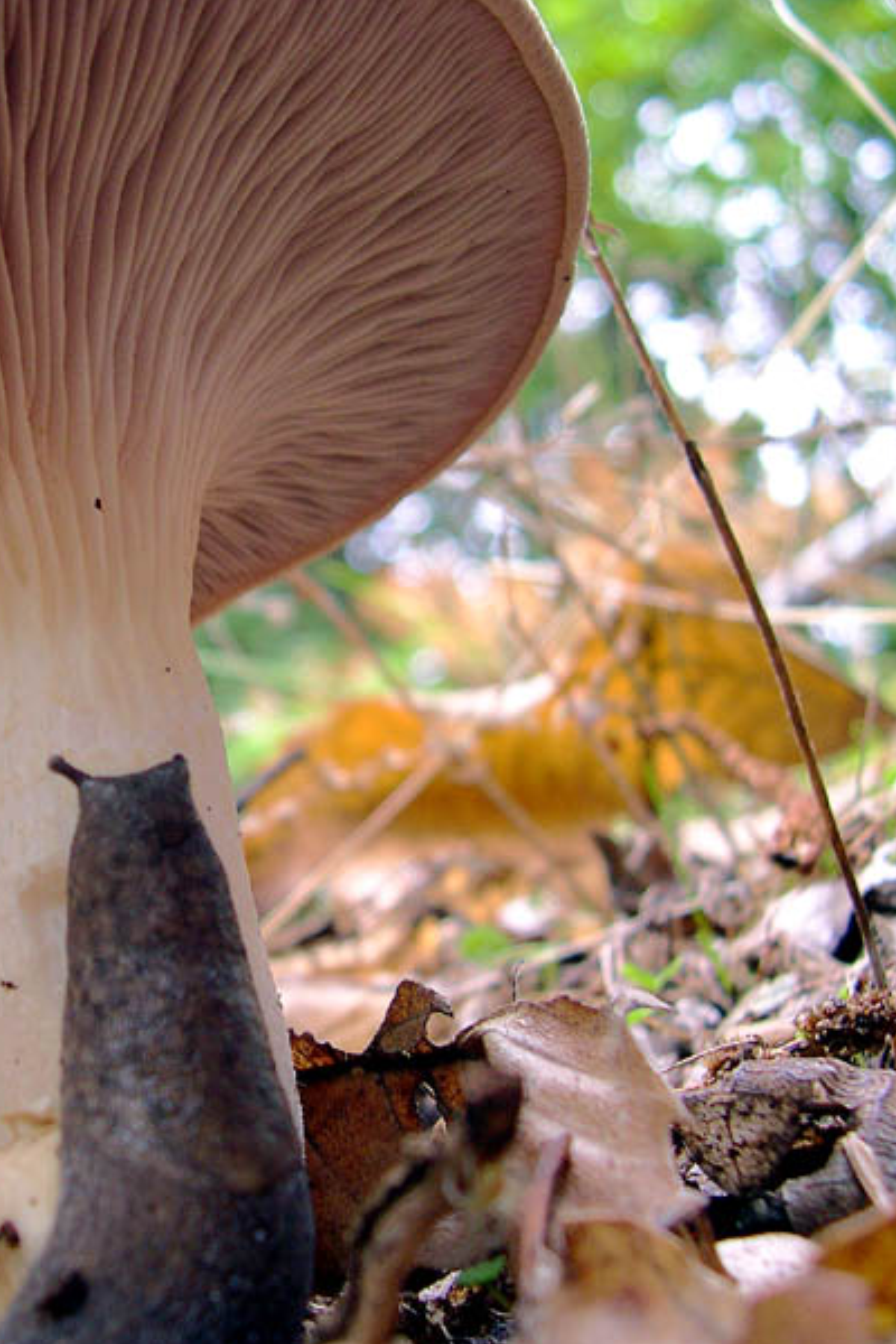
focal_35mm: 56
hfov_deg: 23.7
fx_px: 2091
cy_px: 674
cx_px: 150
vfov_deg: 35.6
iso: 100
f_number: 2.8
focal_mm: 8
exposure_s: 1/29.7
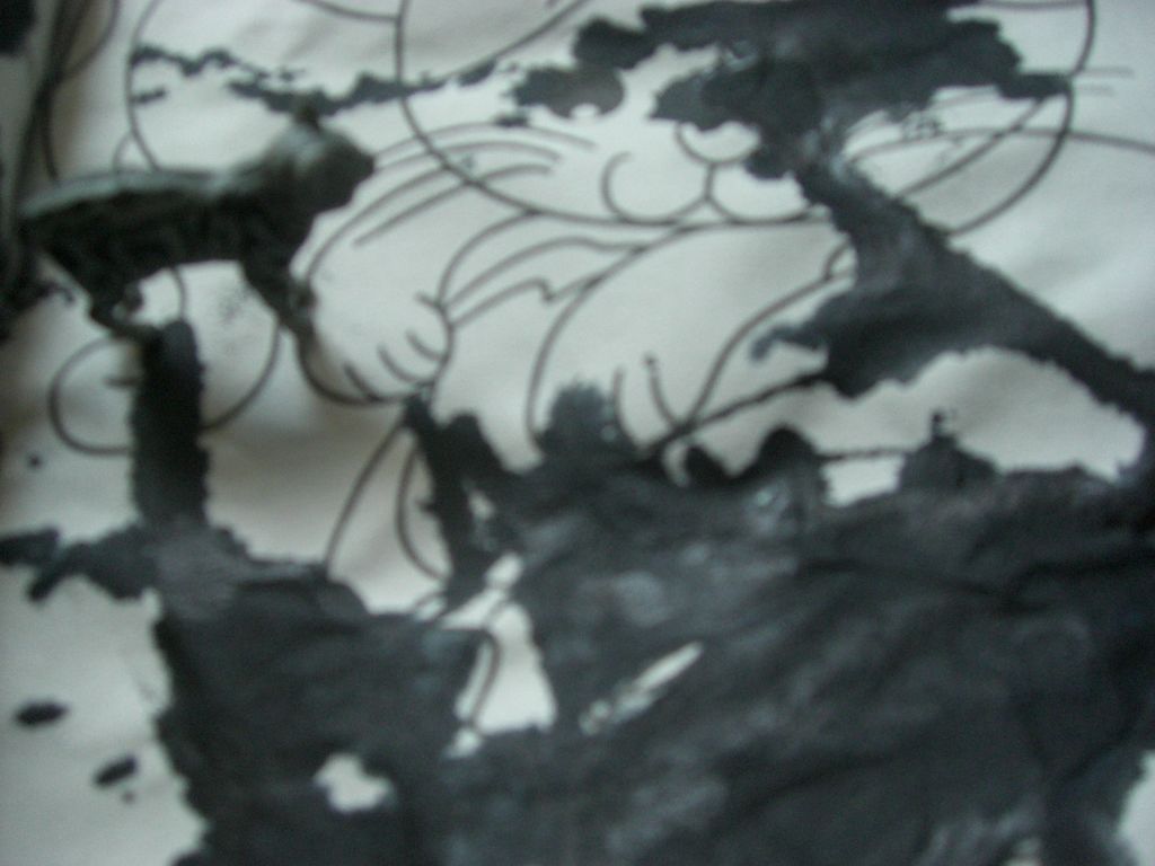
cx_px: 578
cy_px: 433
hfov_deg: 49.0
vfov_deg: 37.7
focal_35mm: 38
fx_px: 1268
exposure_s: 1/100
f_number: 2.7
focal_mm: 6.2
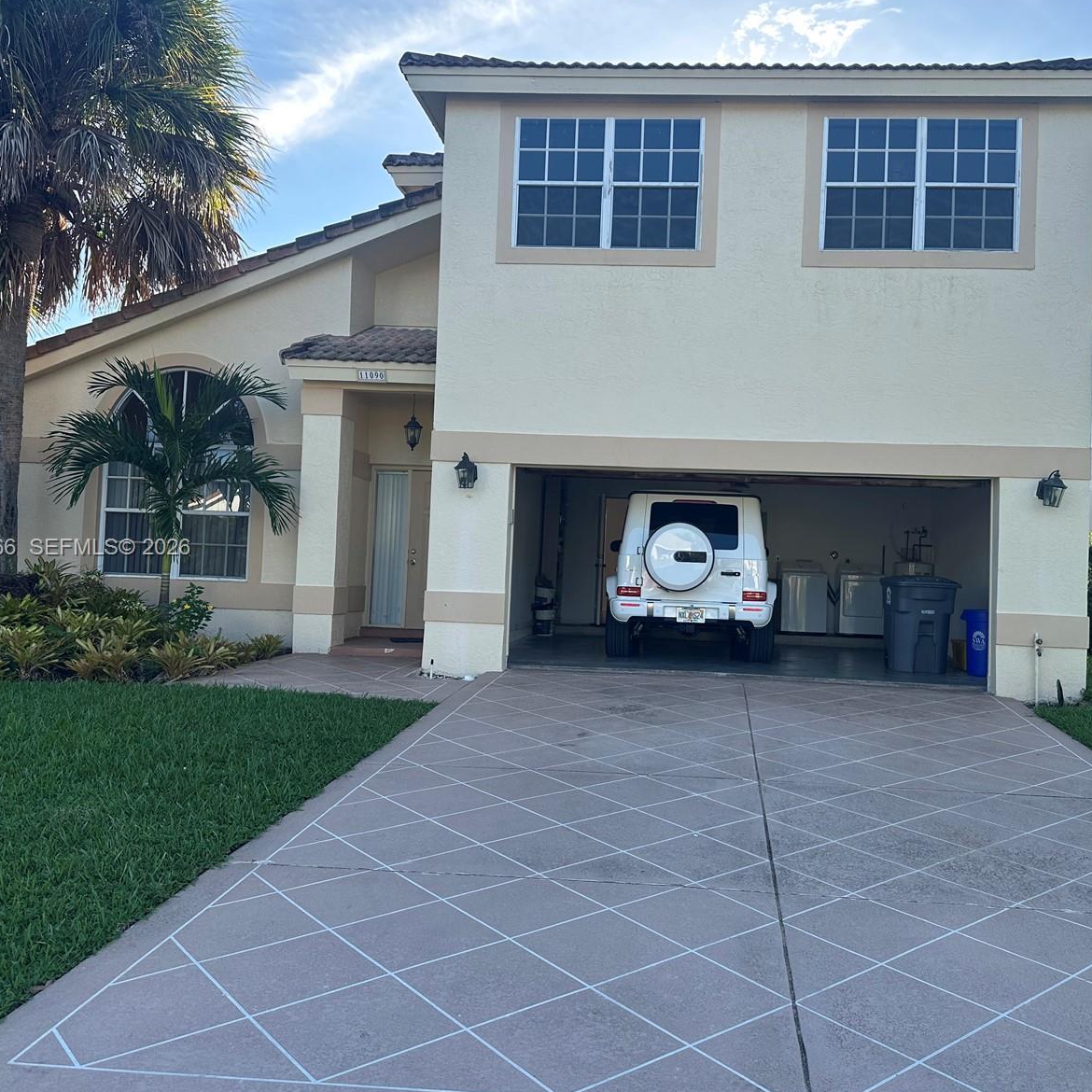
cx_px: 647
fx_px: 1035
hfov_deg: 55.3
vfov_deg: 55.6
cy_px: 549
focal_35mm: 29
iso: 80
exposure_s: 1/1062
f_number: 1.78
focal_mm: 6.86
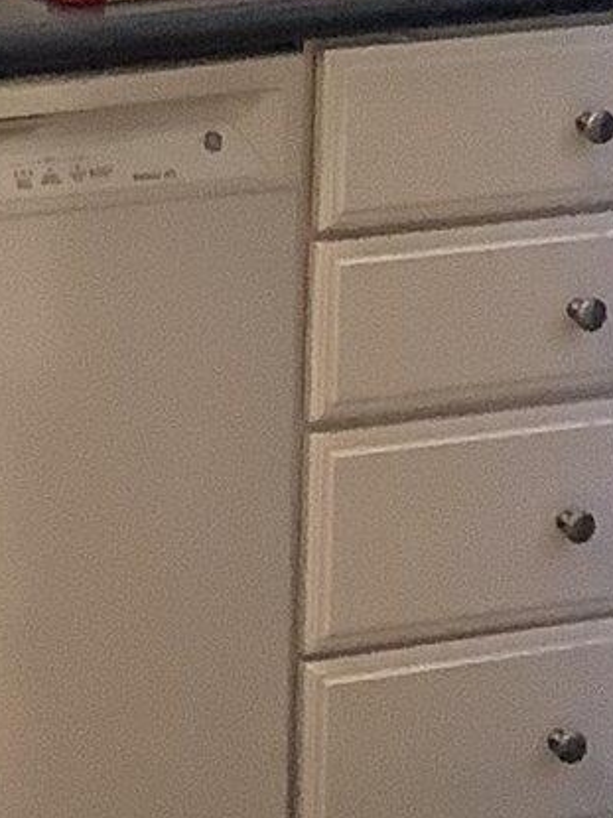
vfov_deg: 11.3
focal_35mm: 172
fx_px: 4063
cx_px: -654
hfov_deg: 8.2
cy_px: -154
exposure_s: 1/60
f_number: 2.4
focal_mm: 3.3
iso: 160
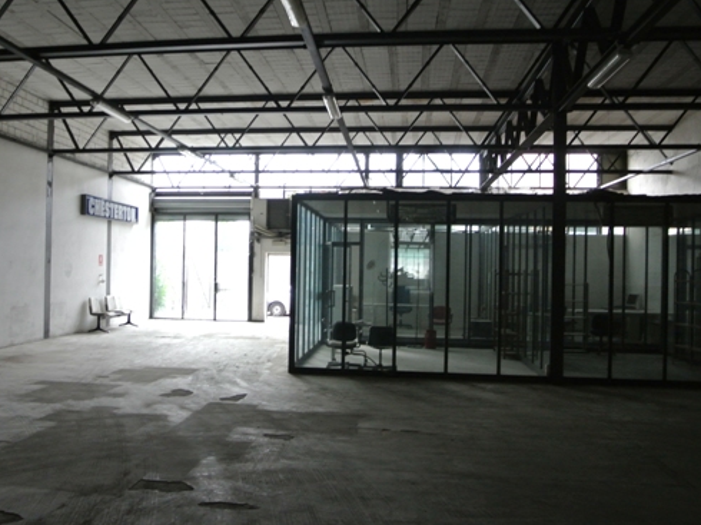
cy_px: 263
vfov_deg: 41.8
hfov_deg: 53.4
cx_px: 268
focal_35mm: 34
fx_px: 688
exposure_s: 1/50
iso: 800
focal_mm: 10
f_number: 3.5
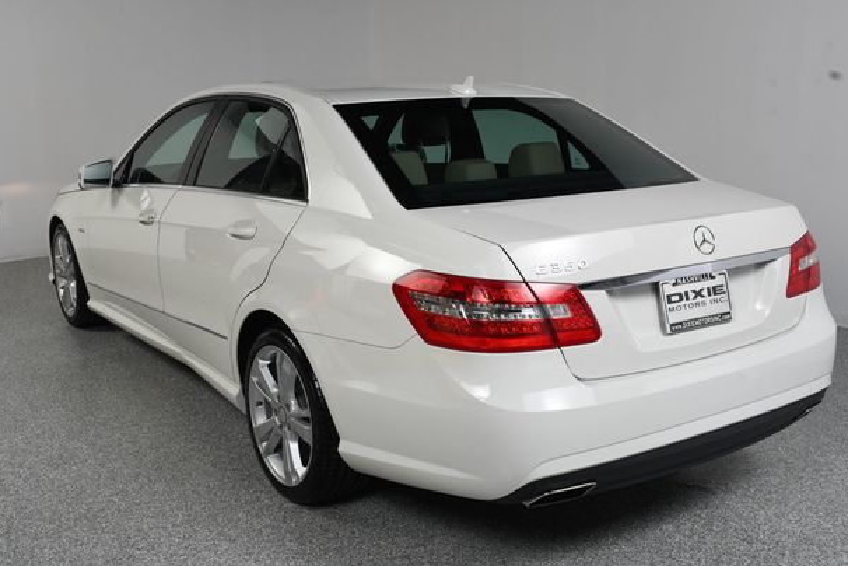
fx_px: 895
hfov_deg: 50.7
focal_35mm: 38
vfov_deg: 35.0
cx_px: 418
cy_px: 296
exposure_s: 1/160
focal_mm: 24
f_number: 13
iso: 100
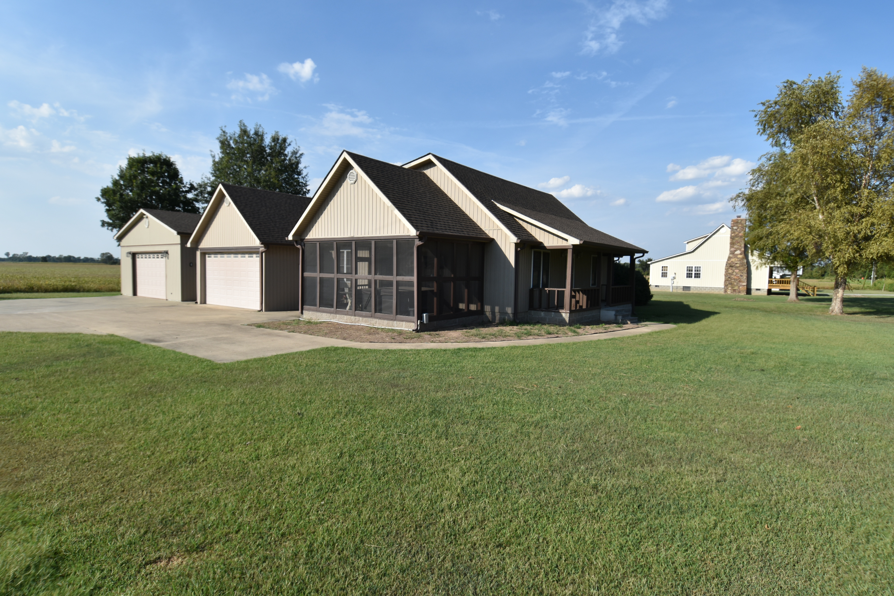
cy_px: 298
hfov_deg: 90.0
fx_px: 447
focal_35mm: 18
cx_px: 447
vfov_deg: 67.4
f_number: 9
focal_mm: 12
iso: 200
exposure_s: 1/400
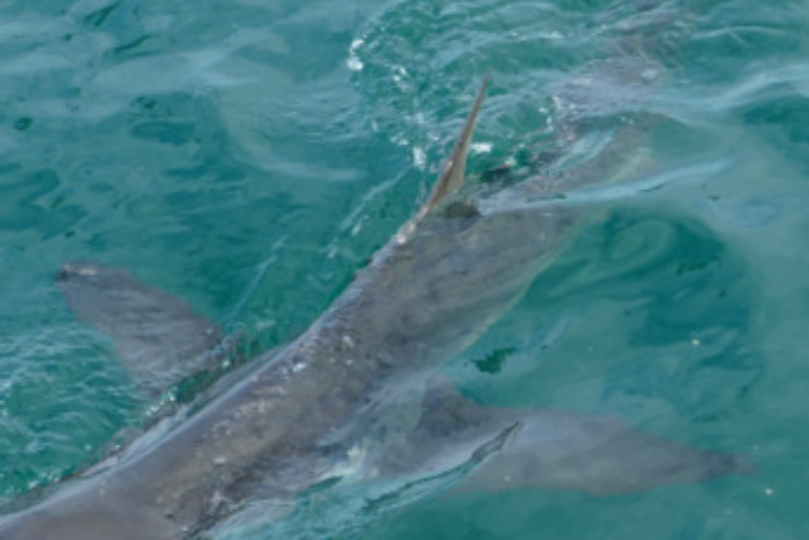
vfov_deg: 17.2
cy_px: 174
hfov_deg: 25.7
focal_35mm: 79
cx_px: 447
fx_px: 1775
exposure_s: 1/400
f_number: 3.2
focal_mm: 16.24
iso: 125
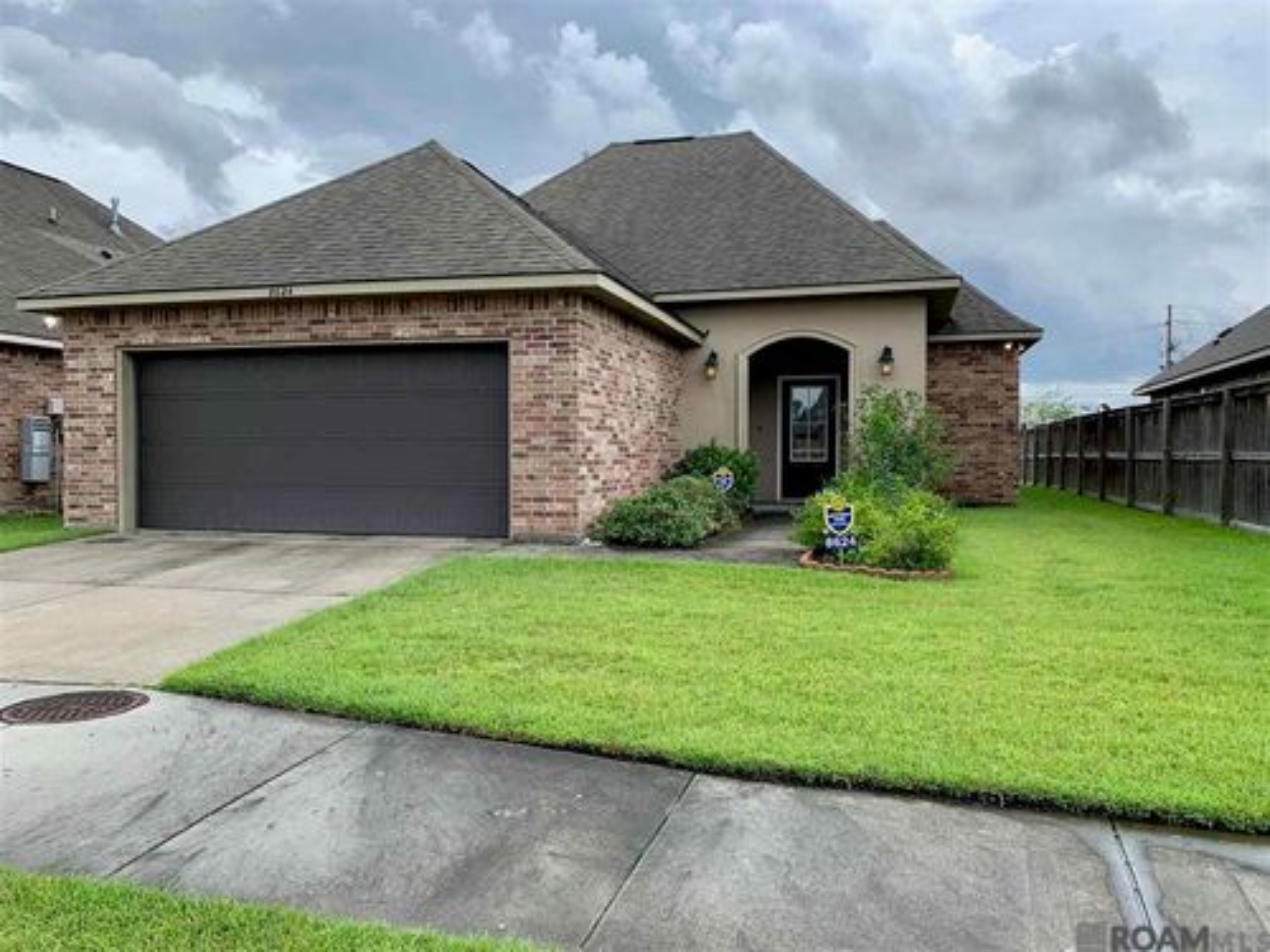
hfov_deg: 67.3
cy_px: 476
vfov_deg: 53.1
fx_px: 954
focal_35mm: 26
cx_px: 635
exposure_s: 1/1368
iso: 25
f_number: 1.8
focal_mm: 4.25
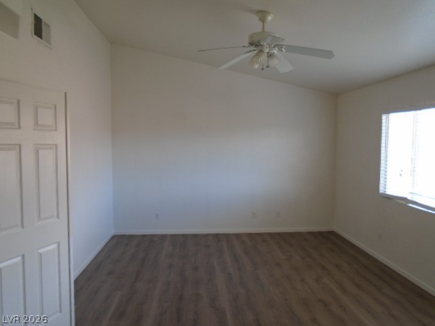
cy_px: 163
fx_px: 327
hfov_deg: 67.3
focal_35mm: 26
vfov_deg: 53.1
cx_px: 218
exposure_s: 1/30
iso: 100
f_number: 3.2
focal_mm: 4.6
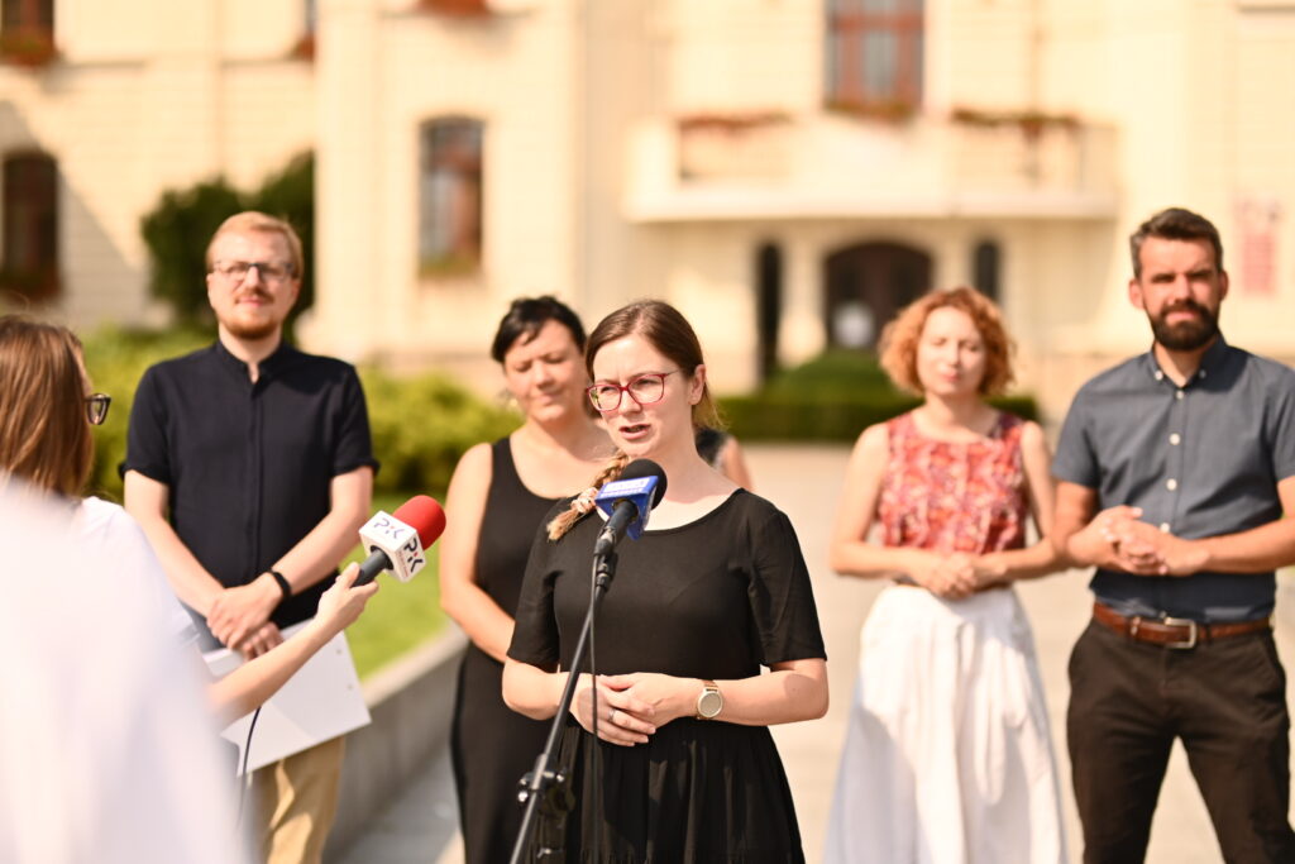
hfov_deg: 23.9
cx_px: 648
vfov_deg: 16.1
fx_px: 3058
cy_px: 432
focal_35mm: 85
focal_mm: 85
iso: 100
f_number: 1.6
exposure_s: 1/8000
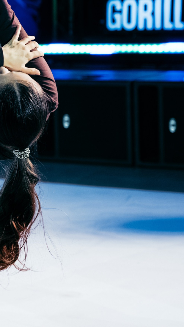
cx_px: -41
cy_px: 121
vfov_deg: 16.0
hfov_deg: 8.9
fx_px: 1163
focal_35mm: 134
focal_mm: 55
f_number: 2.8
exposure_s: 1/800
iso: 3200
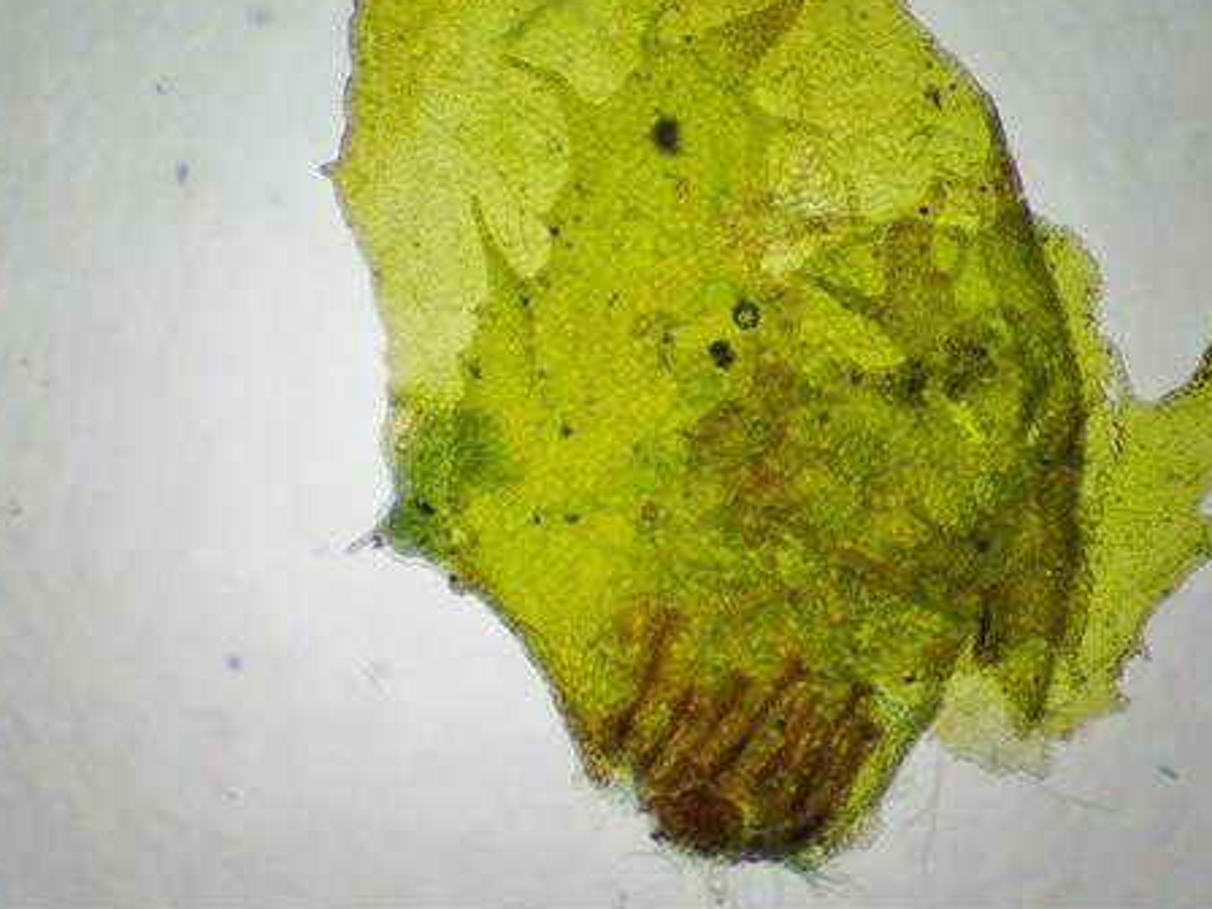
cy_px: 268
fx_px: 3501
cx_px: 655
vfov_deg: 14.8
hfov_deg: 19.6
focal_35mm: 100
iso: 200
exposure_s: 1/80
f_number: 4
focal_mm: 12.6
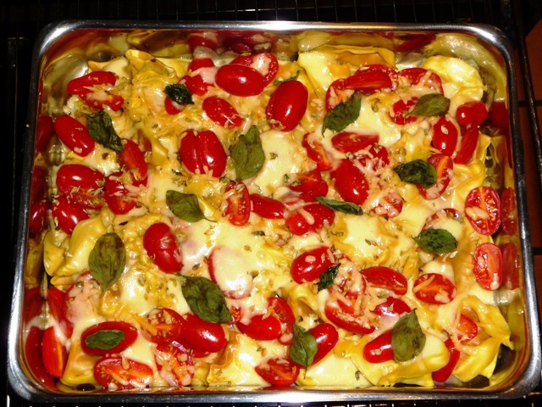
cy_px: 204
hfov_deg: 42.1
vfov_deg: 32.2
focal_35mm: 45
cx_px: 271
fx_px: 705
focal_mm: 7.6
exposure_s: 1/30
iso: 100
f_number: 4.1
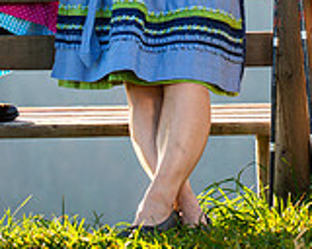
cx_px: 228
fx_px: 3444
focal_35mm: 373
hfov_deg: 5.2
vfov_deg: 4.1
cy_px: -99
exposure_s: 1/250
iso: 100
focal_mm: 105
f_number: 6.3
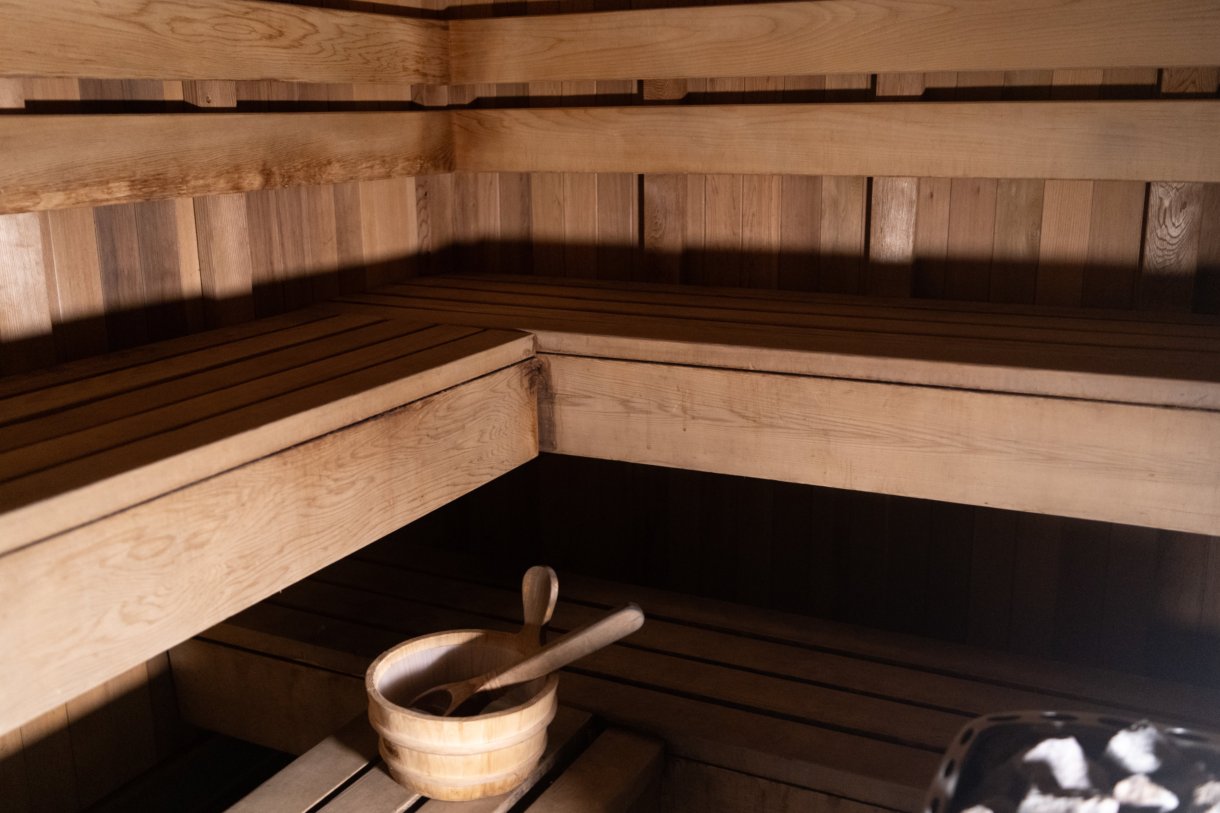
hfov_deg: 54.4
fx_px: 1186
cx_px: 610
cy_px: 406
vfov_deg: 37.9
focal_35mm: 35
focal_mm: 35
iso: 4000
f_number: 2
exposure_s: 1/160
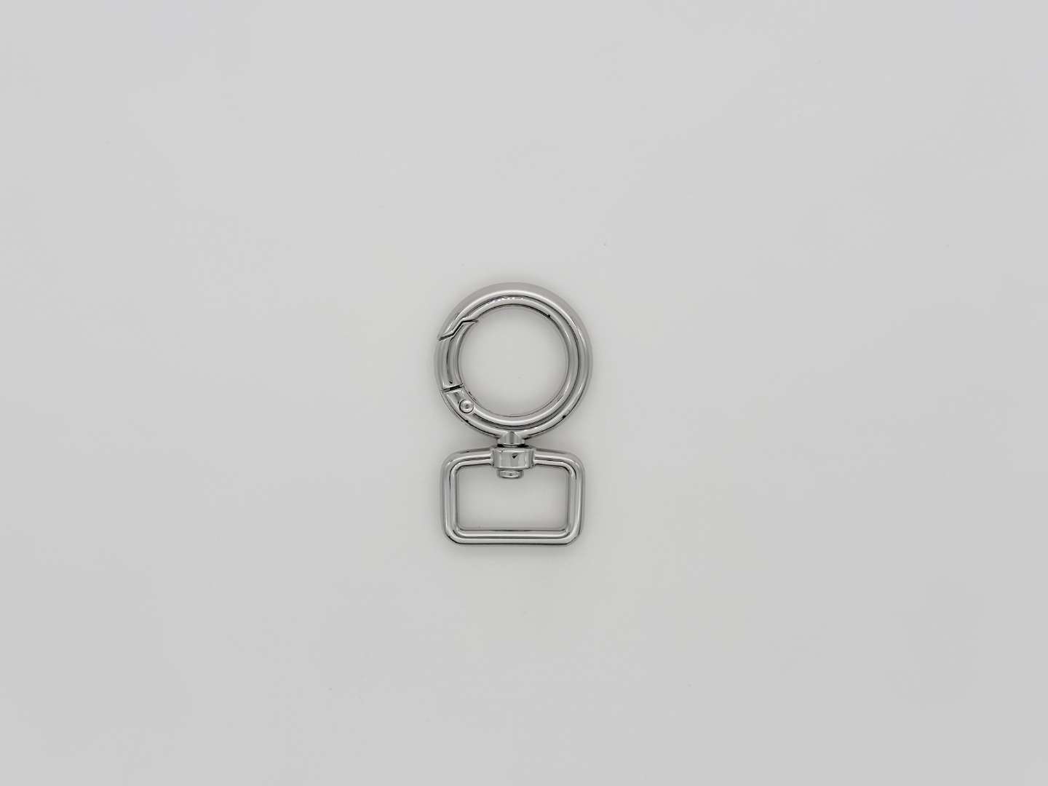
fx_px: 1453
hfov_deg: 39.7
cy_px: 393
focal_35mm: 48
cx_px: 524
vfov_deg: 30.3
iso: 64
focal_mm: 6.86
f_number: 1.78
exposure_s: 1/2597
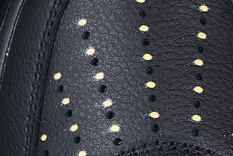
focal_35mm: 239
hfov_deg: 8.6
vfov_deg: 5.7
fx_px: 1547
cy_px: 117
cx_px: 167
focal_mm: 50
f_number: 6.3
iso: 160
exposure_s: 1/60
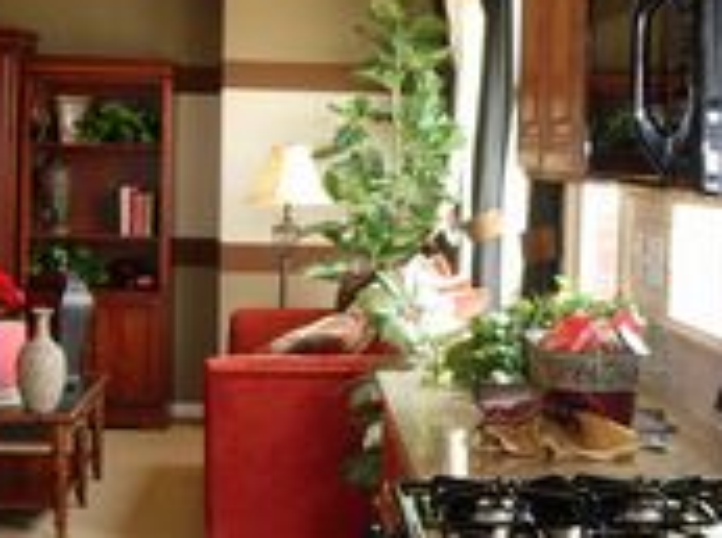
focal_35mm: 81
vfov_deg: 18.1
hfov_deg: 23.6
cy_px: 250
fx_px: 1686
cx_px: 639
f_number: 2.8
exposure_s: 1/32
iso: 79
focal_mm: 7.8
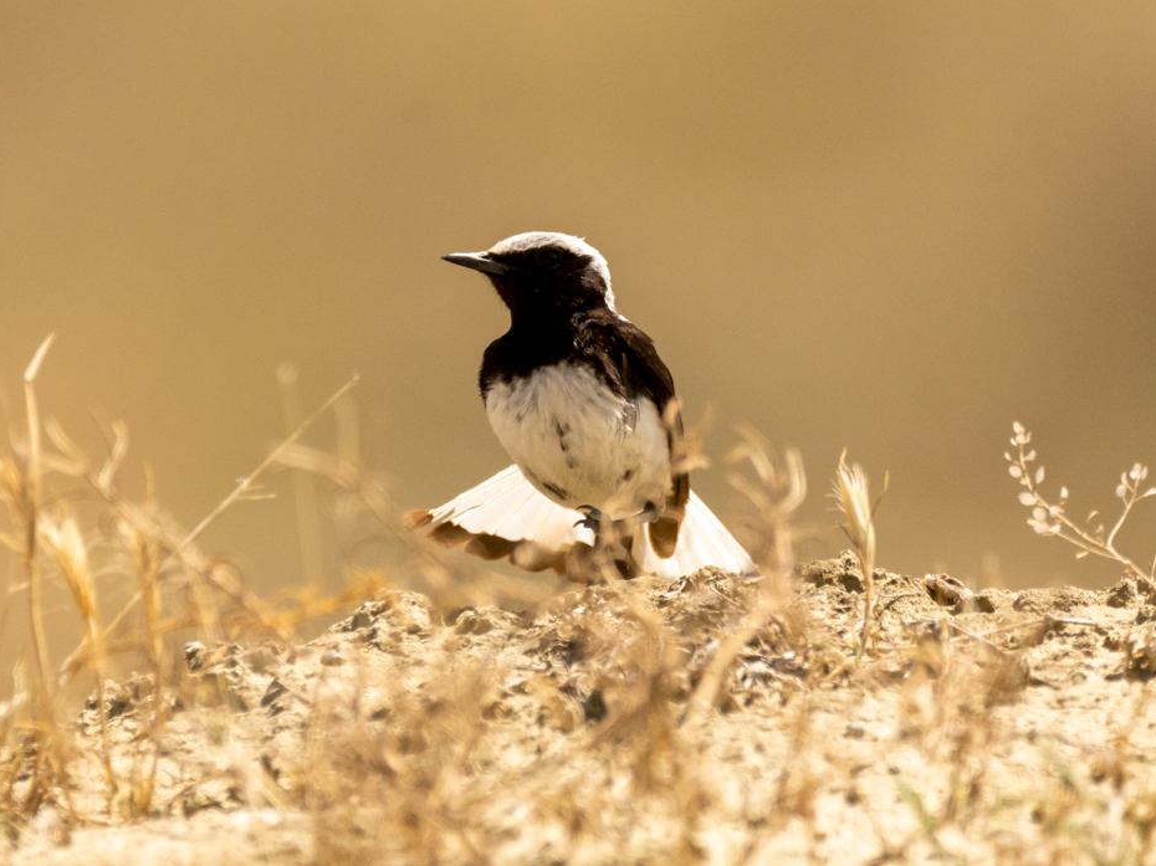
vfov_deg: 1.5
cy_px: 432
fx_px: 32618
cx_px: 510
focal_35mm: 977
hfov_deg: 2.0
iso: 2000
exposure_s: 1/8000
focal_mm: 600
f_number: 6.3
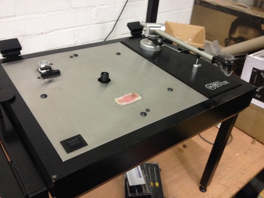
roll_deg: -5.1
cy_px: 99
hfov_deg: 52.6
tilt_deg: -33.8
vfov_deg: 40.7
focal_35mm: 35
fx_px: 267
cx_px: 132
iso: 320
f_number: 2.4
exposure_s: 1/20
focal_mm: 4.28
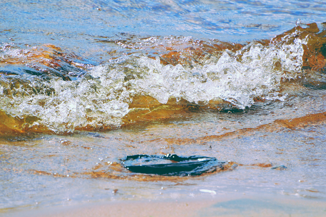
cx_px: 175
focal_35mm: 512
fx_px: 4633
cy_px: 116
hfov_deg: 4.0
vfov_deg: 2.7
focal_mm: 300
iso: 400
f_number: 5.6
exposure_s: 1/1600
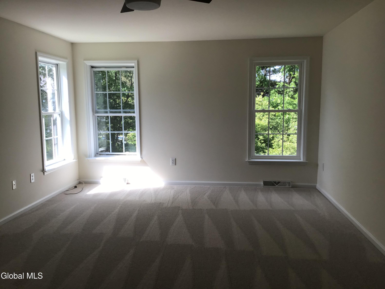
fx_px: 345
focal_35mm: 31
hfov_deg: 58.4
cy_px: 144
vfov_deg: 45.4
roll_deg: -0.9
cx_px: 192
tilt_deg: -7.9
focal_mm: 3.3
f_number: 2.4
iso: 25
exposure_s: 1/100
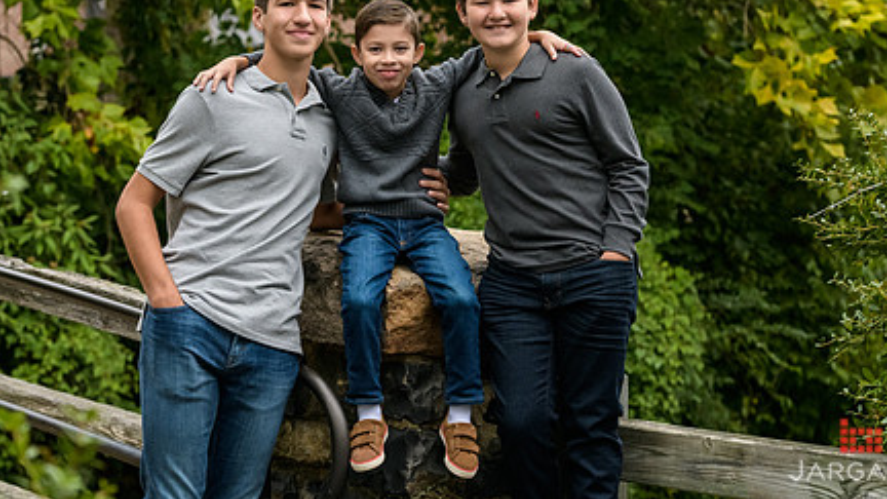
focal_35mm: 121
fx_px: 2846
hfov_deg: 17.7
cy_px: 128
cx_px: 390
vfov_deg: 10.0
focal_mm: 86
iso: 1250
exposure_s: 1/400
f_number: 5.6
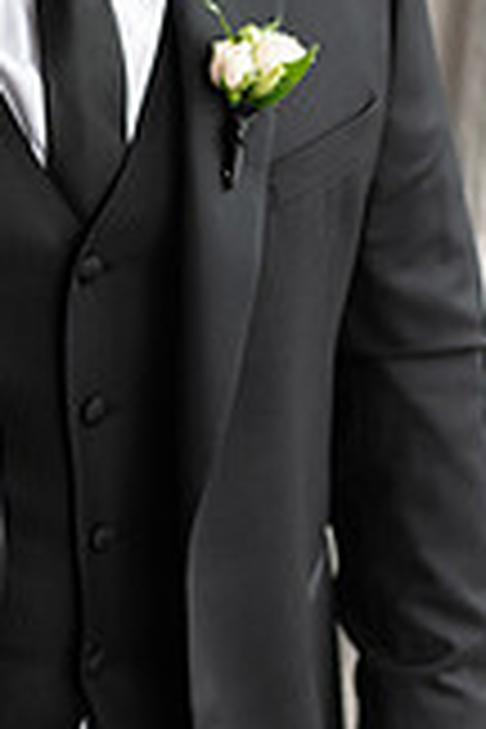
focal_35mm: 139
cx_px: -14
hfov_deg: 9.8
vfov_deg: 14.7
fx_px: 2815
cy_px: 162
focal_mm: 50
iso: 1250
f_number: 2.8
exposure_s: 1/200
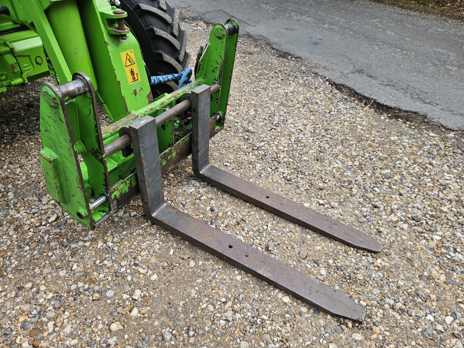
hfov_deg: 73.9
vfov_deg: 58.9
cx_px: 232
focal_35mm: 23
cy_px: 174
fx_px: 308
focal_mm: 5.4
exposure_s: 1/421
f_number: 1.8
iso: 25
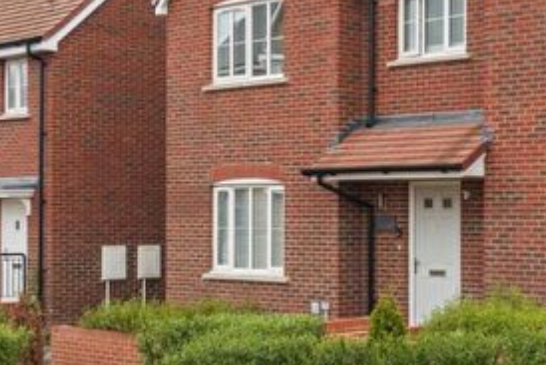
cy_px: 63
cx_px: 620
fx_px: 1142
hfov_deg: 24.8
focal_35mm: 75
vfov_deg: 18.0
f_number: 7.1
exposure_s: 1/50
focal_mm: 29.5
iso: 320
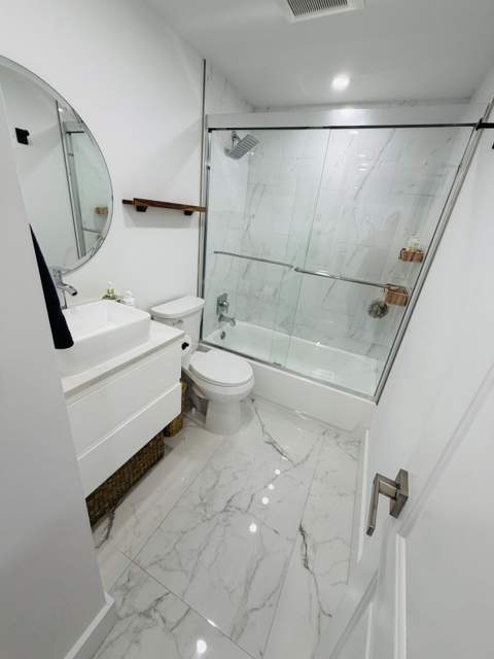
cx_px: 247
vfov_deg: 102.1
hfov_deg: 85.7
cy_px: 330
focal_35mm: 14
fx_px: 266
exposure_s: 1/120
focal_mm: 2.22
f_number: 2.2
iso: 100
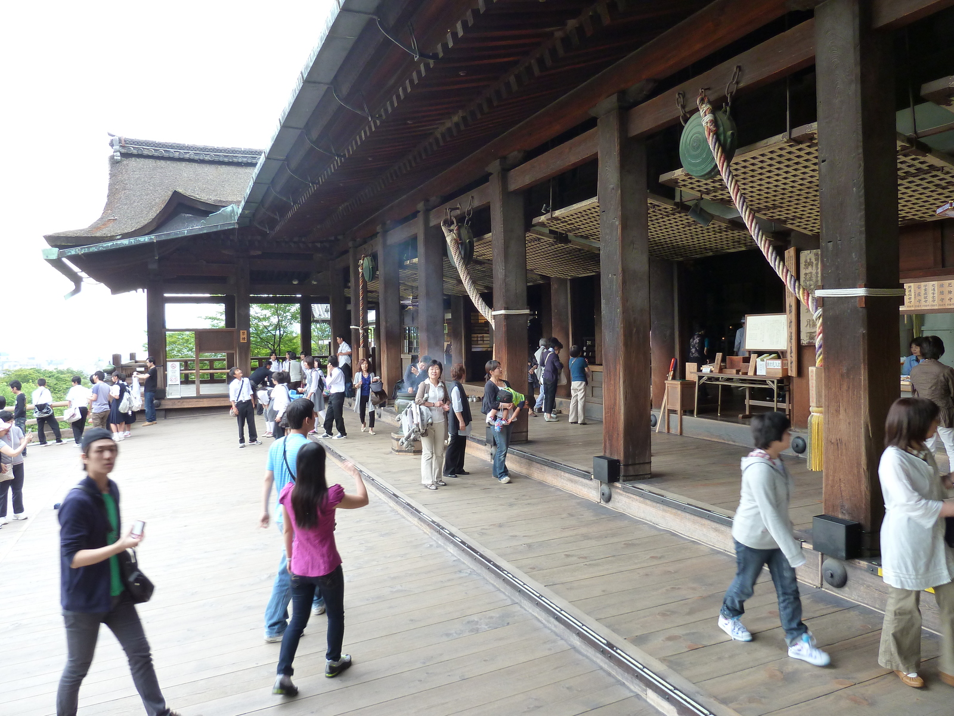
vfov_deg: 54.9
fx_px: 689
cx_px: 477
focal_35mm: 25
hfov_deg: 69.4
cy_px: 358
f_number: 3.3
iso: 125
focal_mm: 4.1
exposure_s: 1/40
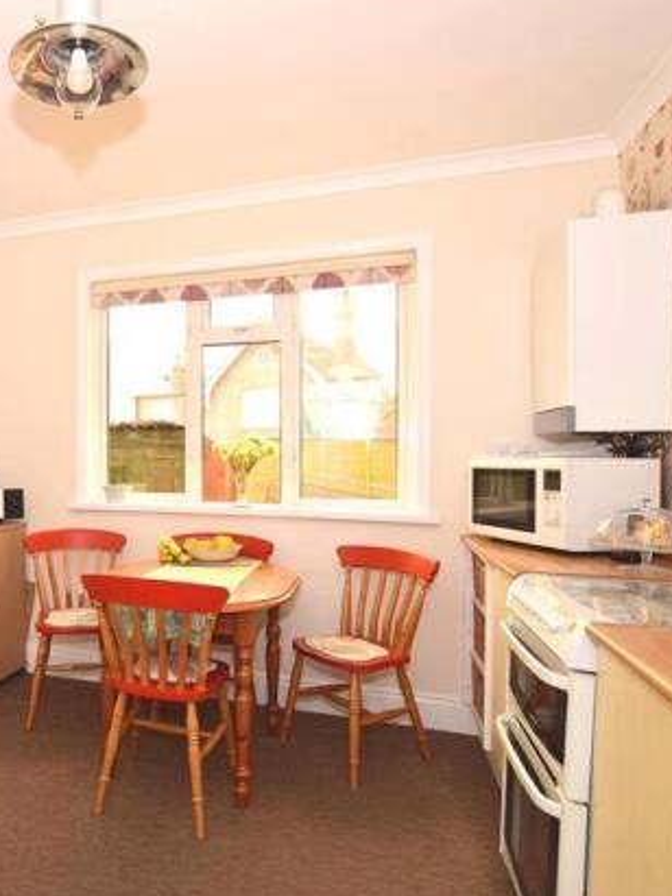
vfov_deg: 73.9
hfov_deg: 53.6
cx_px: 105
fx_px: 596
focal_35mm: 23
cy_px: 457
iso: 200
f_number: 5
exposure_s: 1/15
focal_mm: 10
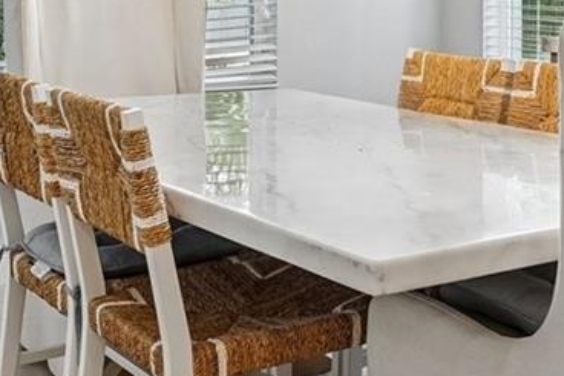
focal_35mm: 74
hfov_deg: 26.8
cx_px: 463
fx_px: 1159
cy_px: -48
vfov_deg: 17.7
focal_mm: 17
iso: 400
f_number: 9
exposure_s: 1/15
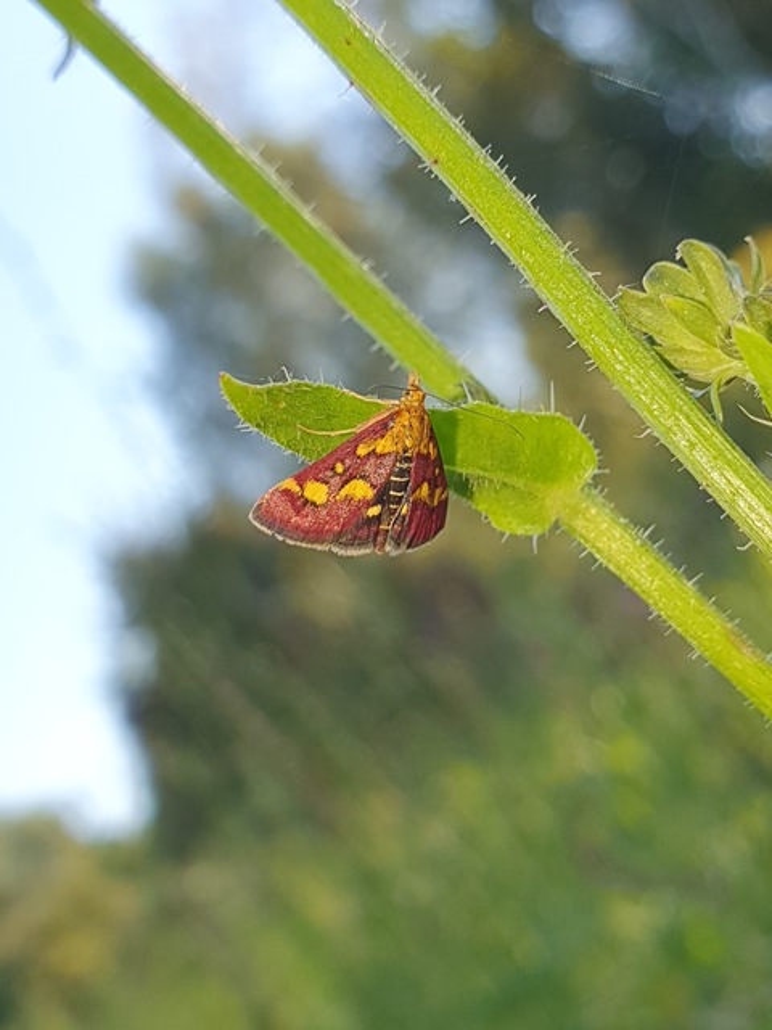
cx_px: 386
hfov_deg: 53.1
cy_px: 515
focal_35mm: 26
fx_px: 773
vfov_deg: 67.3
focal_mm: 4.32
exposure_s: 1/528
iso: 50
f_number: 2.4
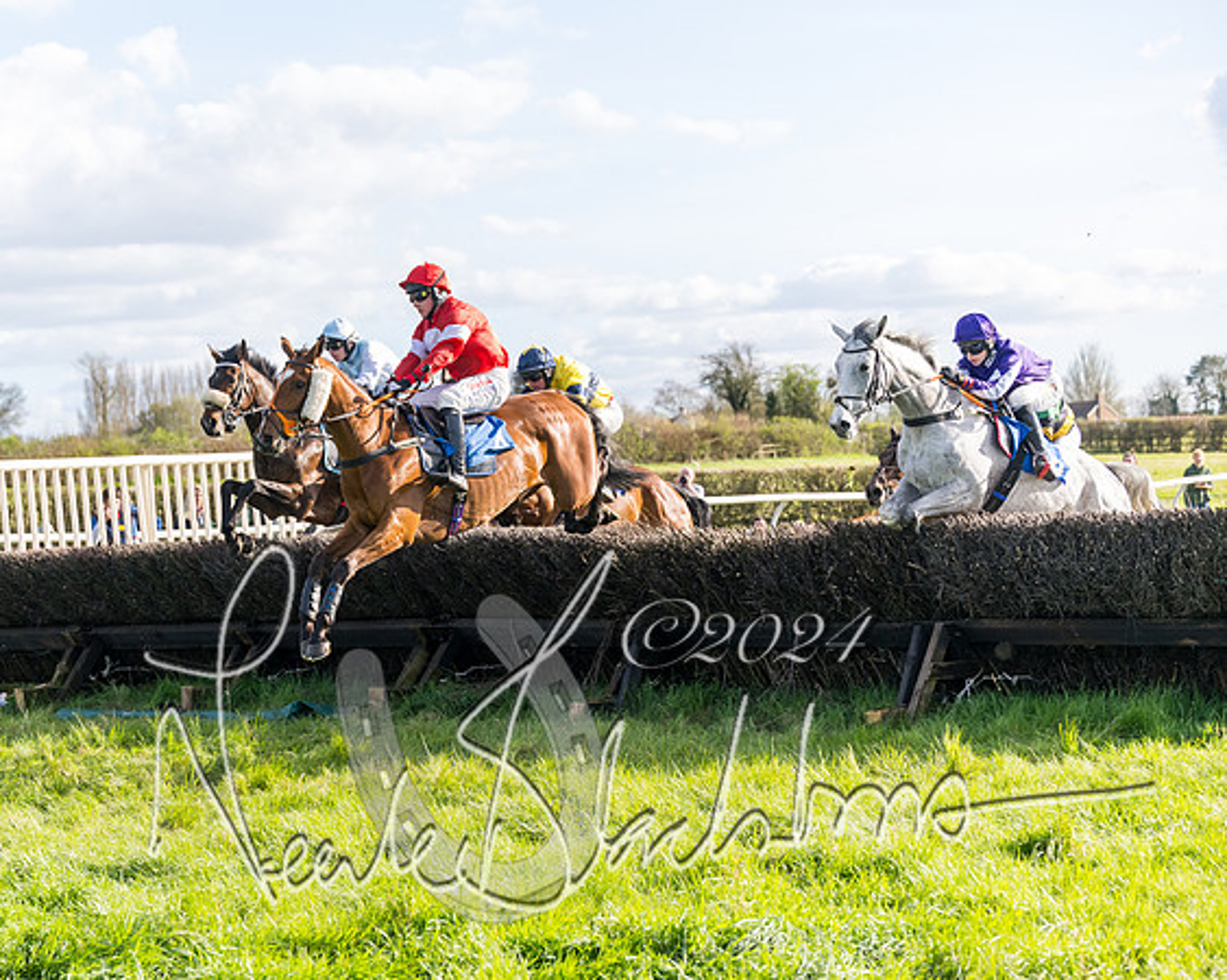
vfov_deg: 17.6
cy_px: 476
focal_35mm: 87
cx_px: 428
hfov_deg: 21.8
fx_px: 3173
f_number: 4
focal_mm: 70
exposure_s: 1/1600
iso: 400
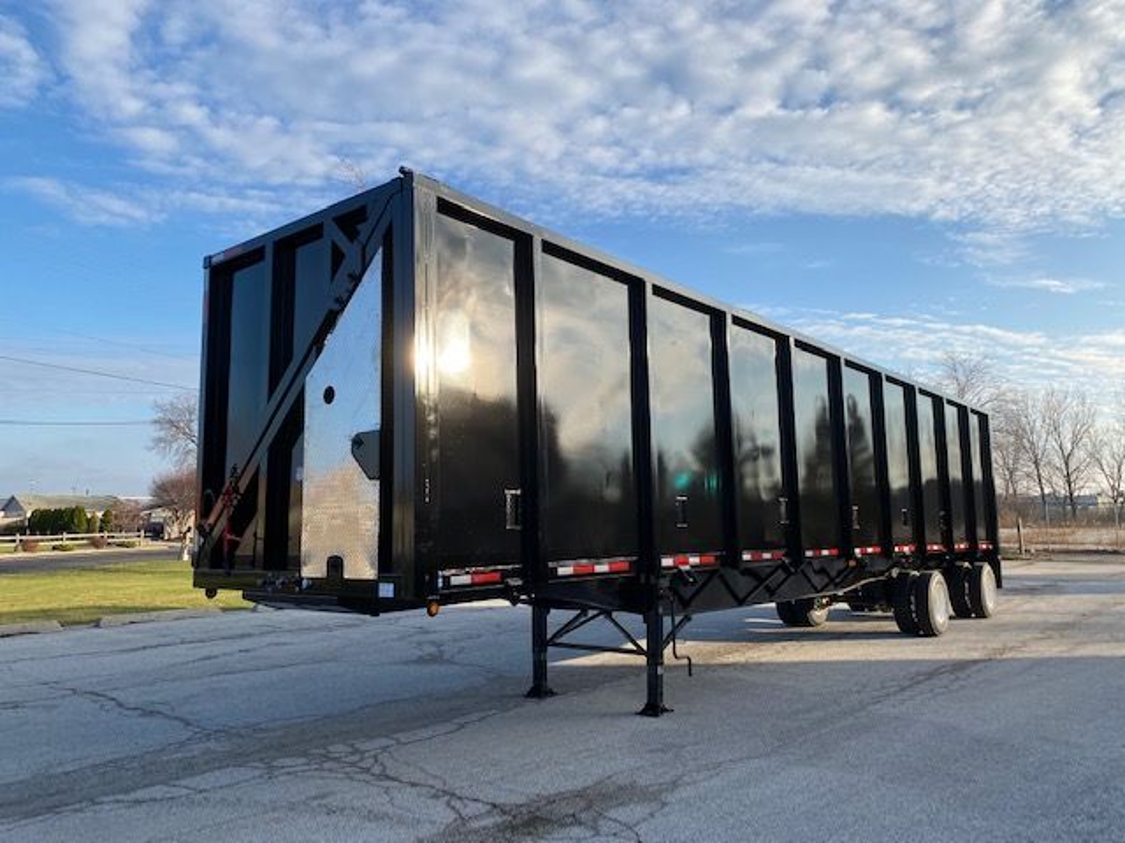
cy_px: 422
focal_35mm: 26
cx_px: 562
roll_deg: +0.2
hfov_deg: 67.3
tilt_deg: +5.6
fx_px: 845
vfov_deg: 53.1
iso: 32
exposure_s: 1/1866
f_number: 1.8
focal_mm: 4.25
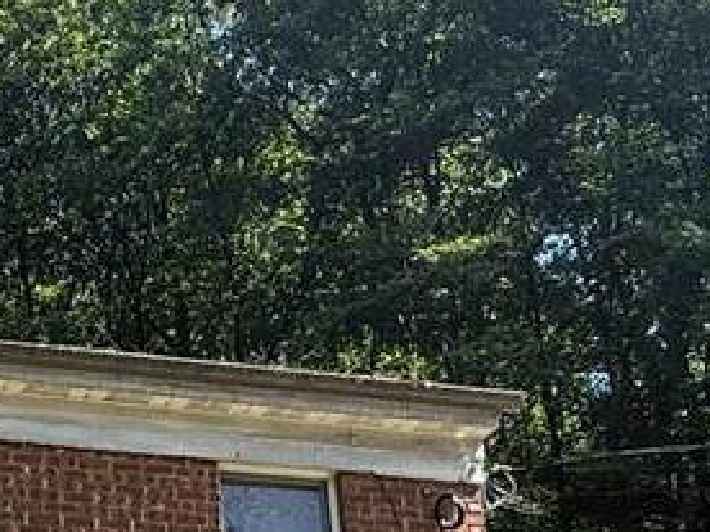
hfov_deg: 27.2
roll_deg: +0.1
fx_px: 1333
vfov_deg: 20.3
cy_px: 730
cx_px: -80
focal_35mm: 65
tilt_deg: +15.1
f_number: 2.2
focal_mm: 2.22
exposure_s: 1/472
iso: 50
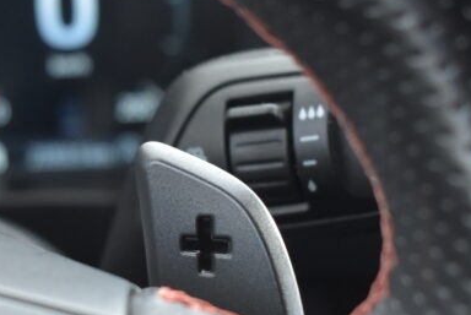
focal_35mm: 120
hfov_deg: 17.0
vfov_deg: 11.4
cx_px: 190
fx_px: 1572
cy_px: 266
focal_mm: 30
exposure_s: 1/500
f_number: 4.2
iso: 1600
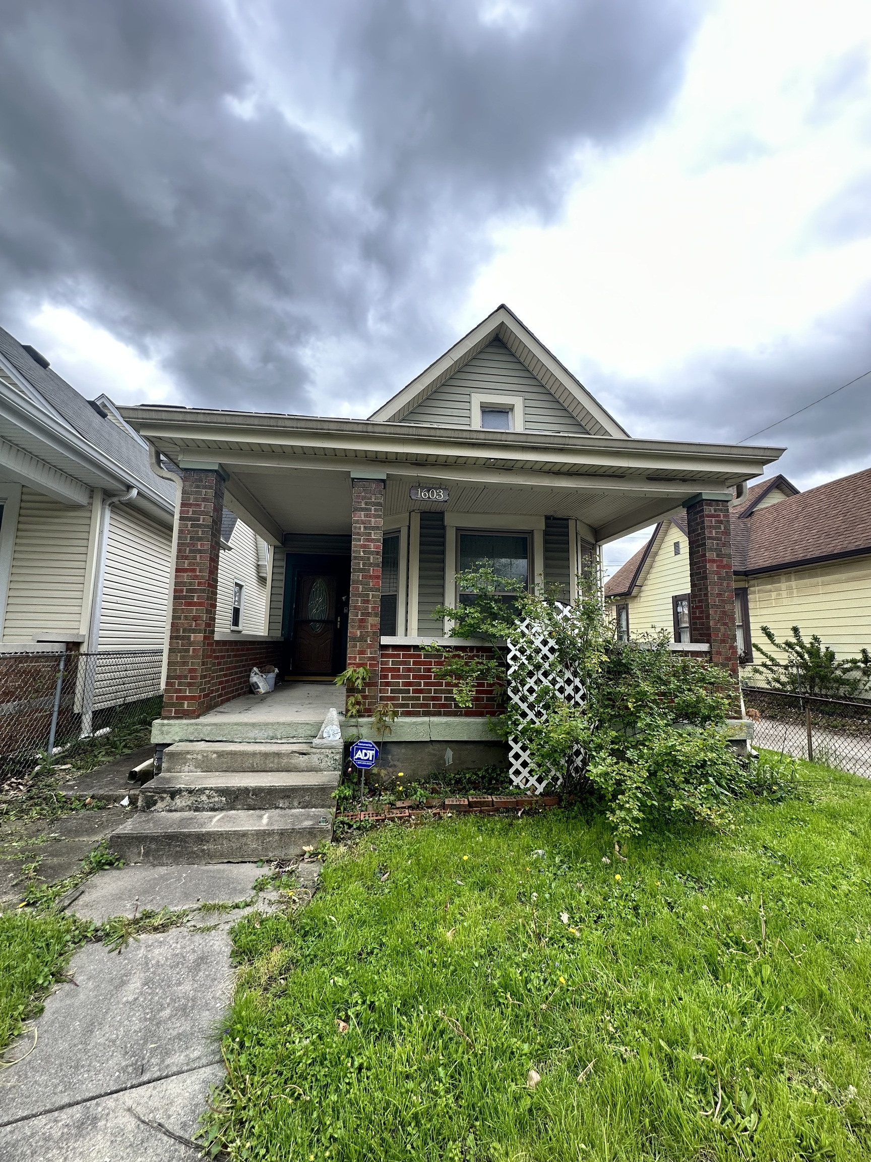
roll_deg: -0.3
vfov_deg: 102.1
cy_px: 581
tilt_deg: +7.1
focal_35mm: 14
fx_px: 470
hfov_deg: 85.7
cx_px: 436
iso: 40
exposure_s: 1/643
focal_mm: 2.22
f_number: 2.2
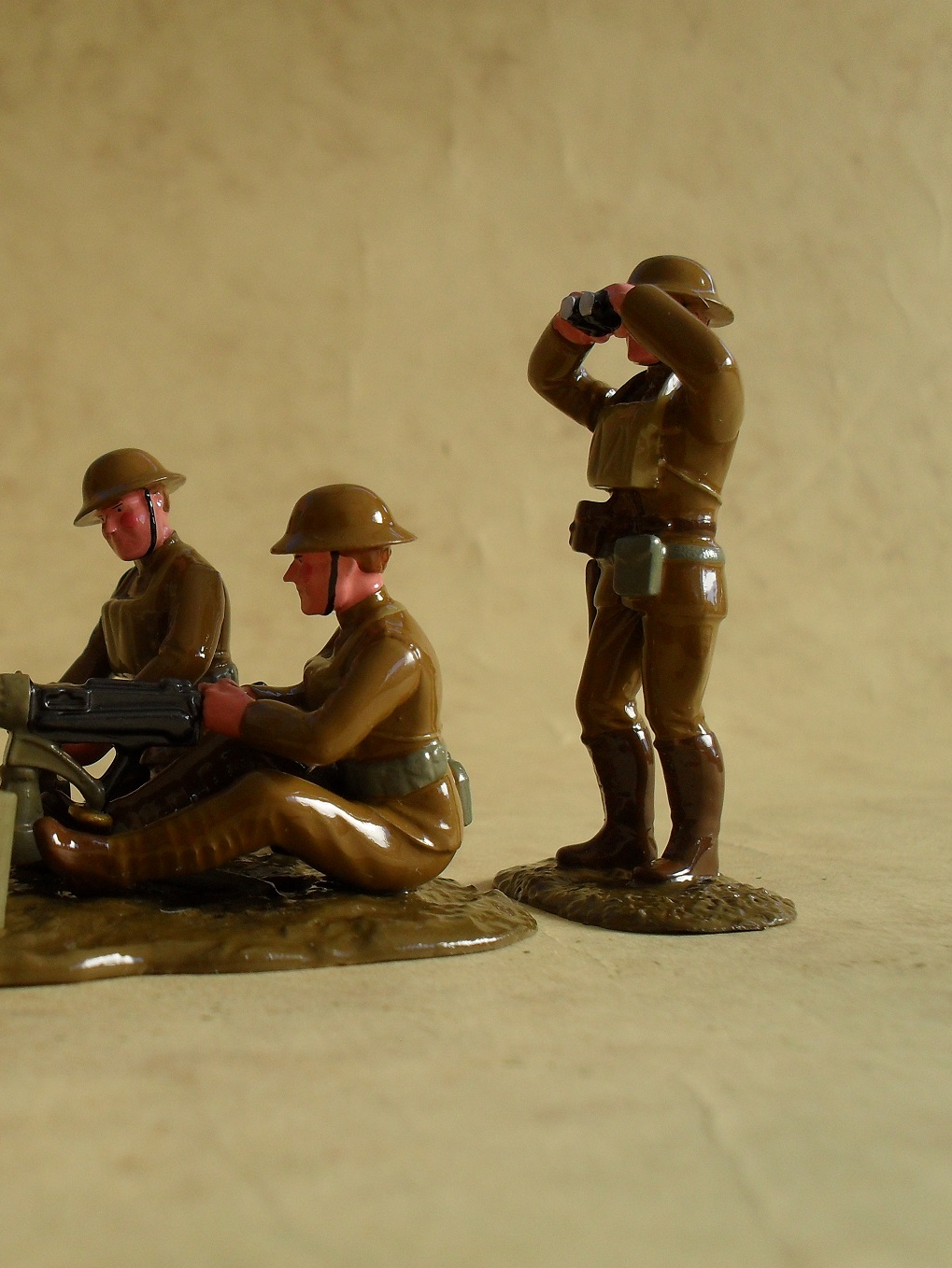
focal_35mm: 47
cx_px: 268
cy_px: 631
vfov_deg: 40.4
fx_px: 1723
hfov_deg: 30.5
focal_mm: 6.3
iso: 100
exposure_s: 1/350
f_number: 3.2
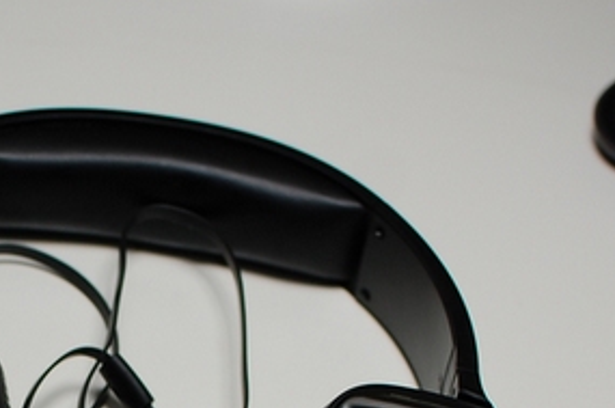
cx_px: -17
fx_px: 2514
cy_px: 519
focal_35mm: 147
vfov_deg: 9.1
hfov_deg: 13.7
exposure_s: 1/80
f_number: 2.8
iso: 200
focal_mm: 35
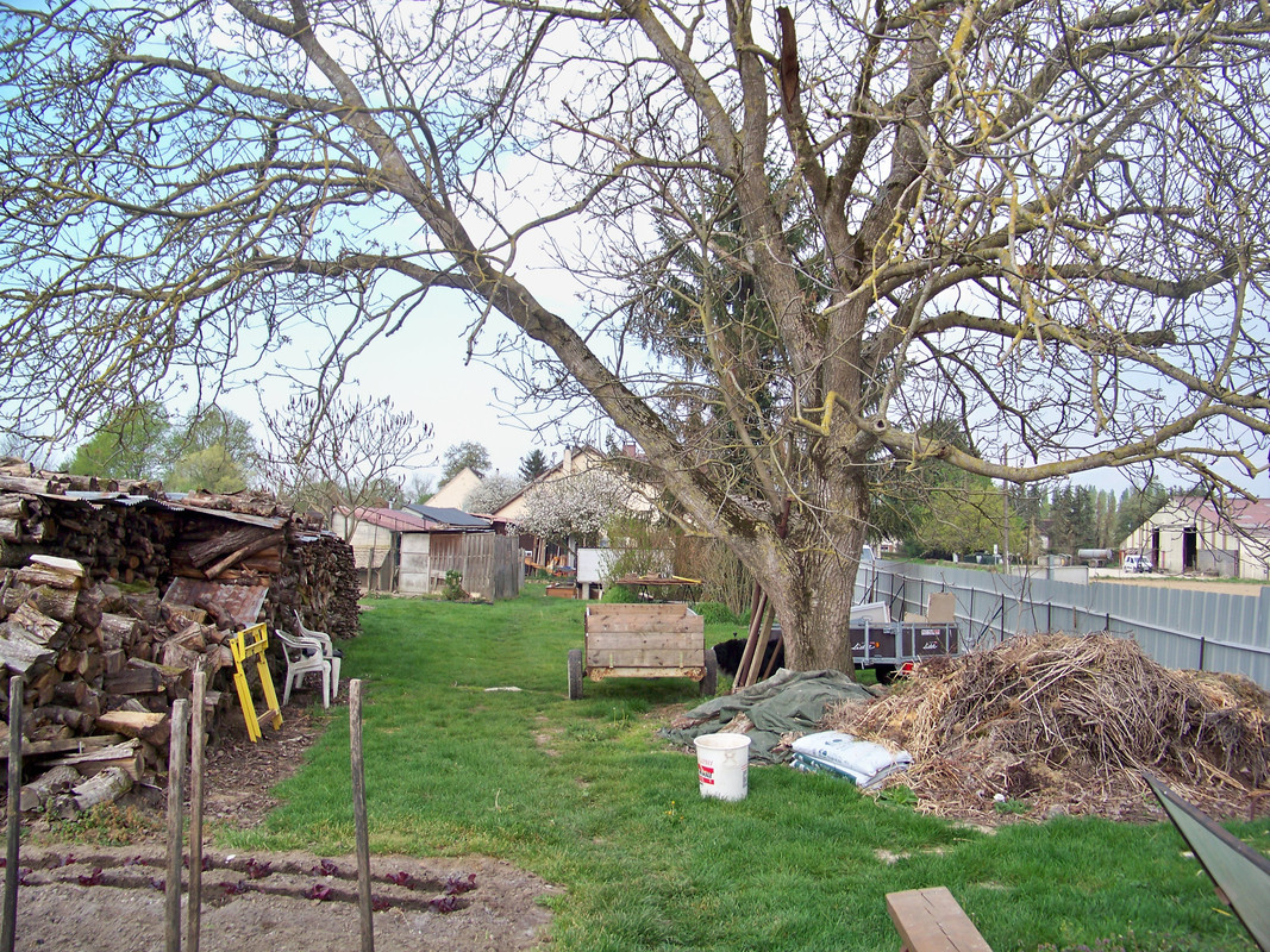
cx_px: 635
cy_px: 476
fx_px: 1211
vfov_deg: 42.9
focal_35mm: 33
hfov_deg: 55.4
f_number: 2.8
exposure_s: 1/200
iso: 64
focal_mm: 5.85
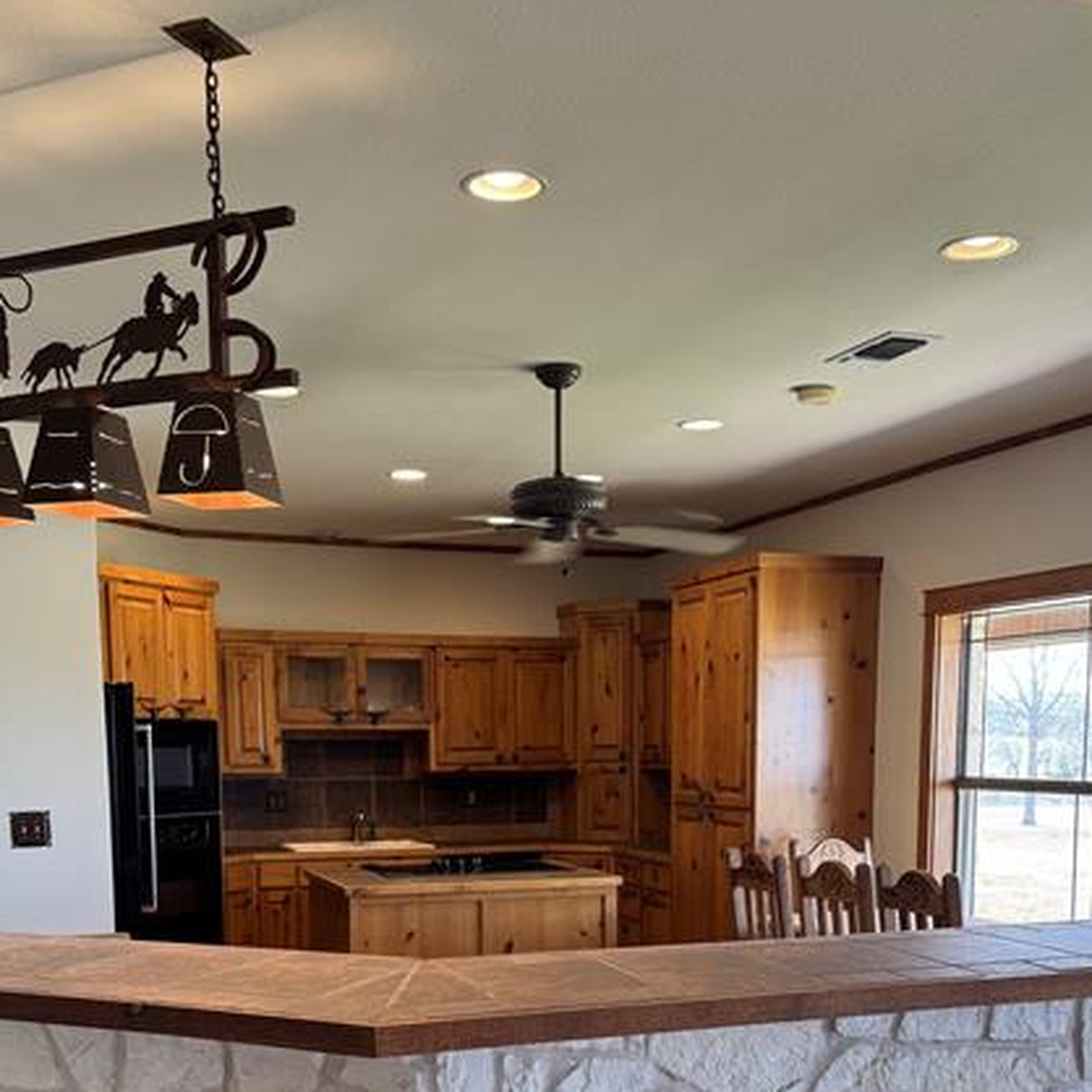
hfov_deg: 42.8
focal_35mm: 39
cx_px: 536
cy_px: 891
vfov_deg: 40.8
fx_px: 1392
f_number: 1.78
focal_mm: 6.76
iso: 100
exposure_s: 1/60
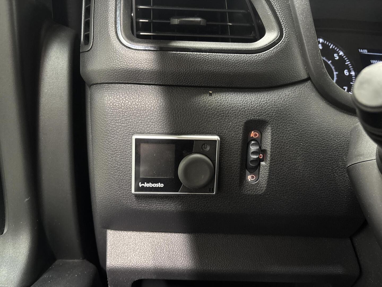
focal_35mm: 26
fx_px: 287
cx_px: 191
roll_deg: -4.2
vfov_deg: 53.1
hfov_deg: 67.3
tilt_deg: -21.4
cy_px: 144
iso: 500
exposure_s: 1/26
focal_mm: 5.96
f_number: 1.6
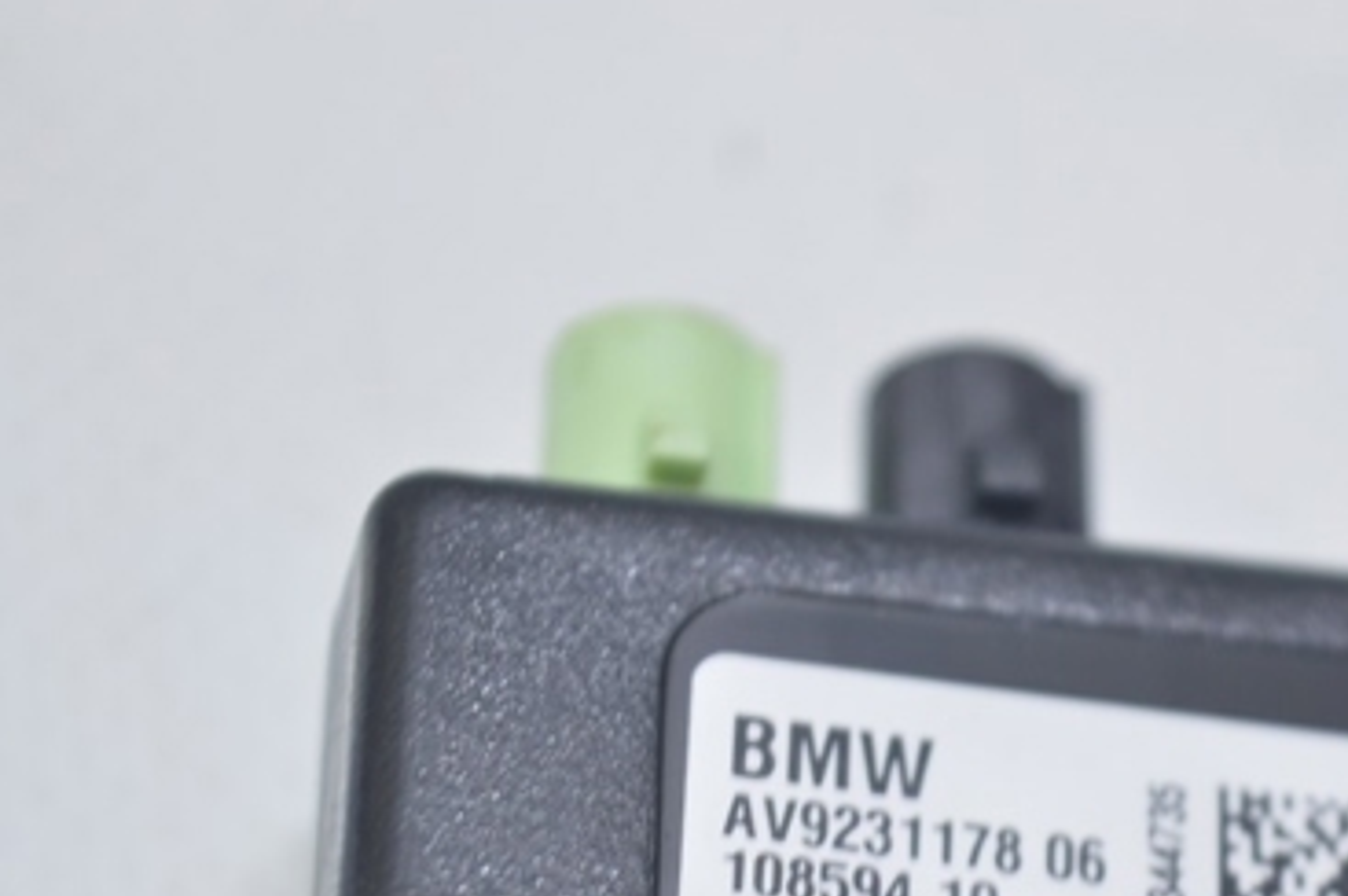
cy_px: 762
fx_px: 5382
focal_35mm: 144
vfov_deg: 9.5
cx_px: 984
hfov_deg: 14.2
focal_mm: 55
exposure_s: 1/20
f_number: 5.6
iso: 400
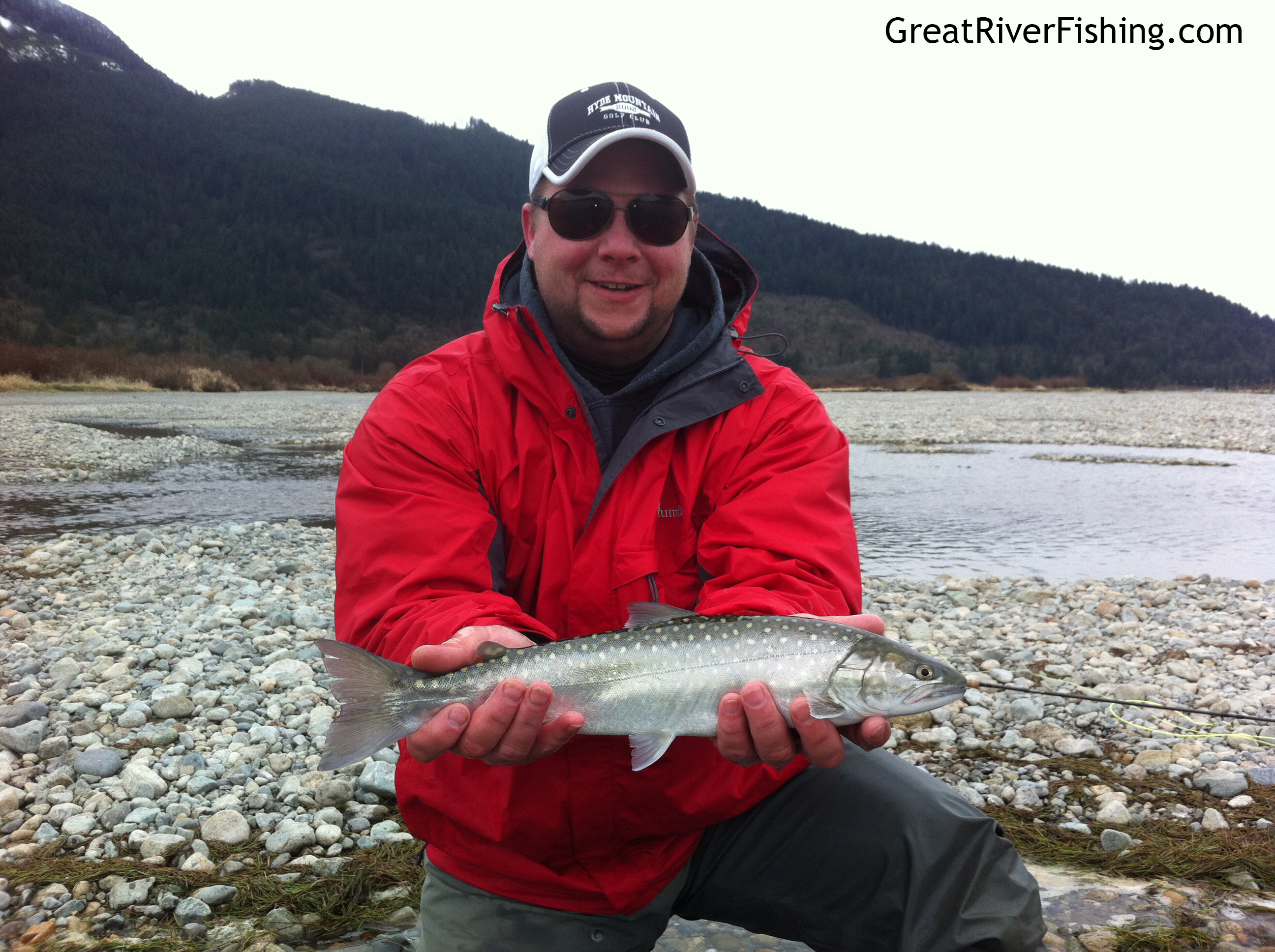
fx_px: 1287
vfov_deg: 40.6
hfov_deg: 52.7
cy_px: 476
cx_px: 638
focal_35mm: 35
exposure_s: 1/155
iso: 80
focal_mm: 3.85
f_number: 2.8
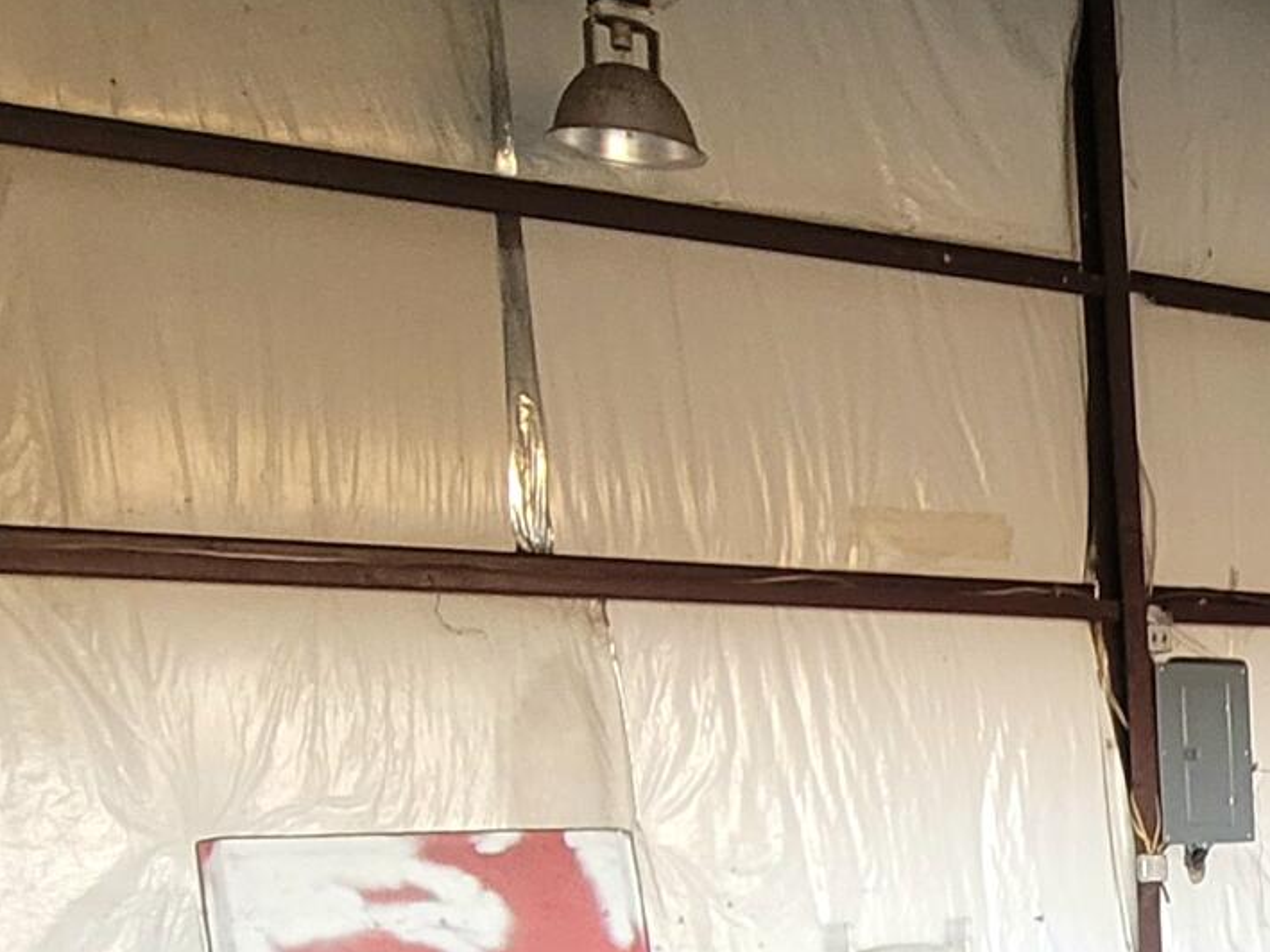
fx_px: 2018
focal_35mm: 55
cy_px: 1079
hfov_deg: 27.1
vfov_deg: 24.5
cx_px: 1797
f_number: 2.2
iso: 400
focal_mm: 2.2
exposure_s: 1/60.2
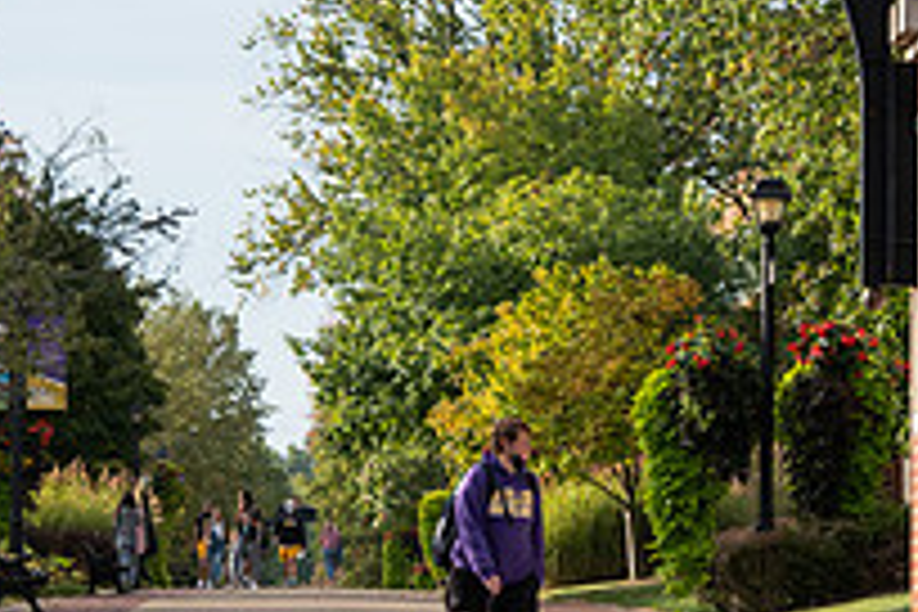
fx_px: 8389
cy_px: 196
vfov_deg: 4.2
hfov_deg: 6.3
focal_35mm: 329
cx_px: 374
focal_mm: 116
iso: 400
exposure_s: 1/400
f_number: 8
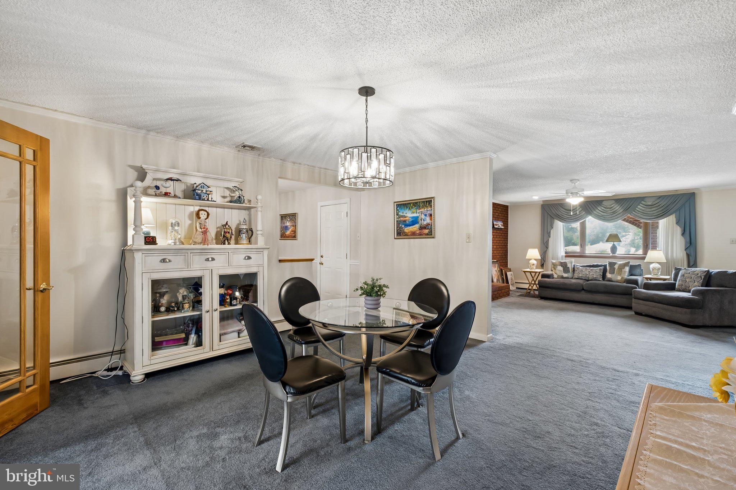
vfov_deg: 77.3
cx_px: 368
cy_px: 245
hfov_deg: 100.4
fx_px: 307
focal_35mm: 15
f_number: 8
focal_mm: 10
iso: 250
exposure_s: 1/2
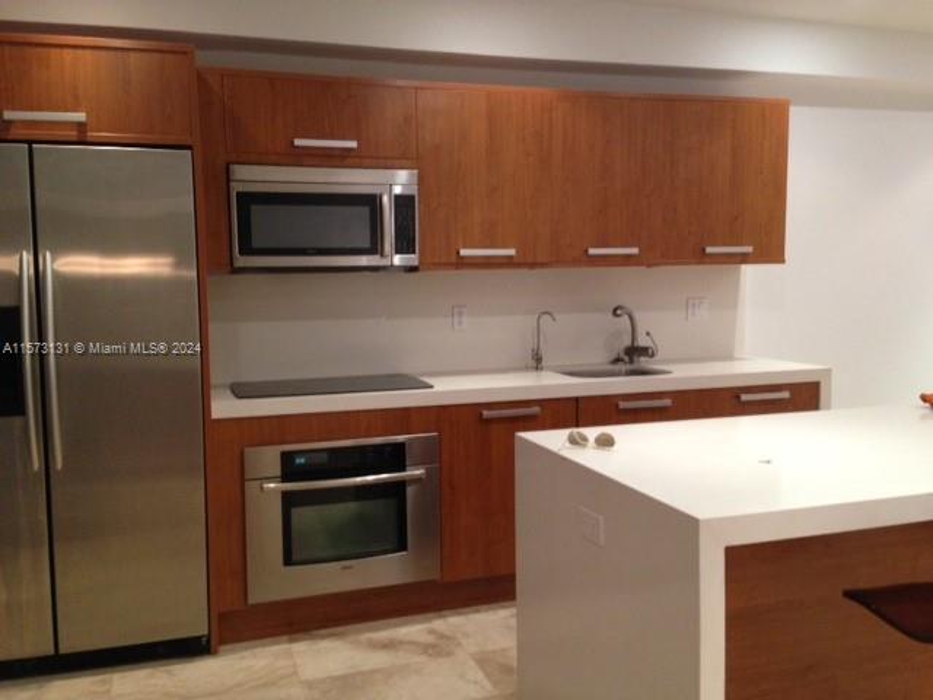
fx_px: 889
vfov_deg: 42.9
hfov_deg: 55.4
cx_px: 466
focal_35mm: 33
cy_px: 350
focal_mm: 4.13
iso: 250
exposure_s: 1/20
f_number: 2.4
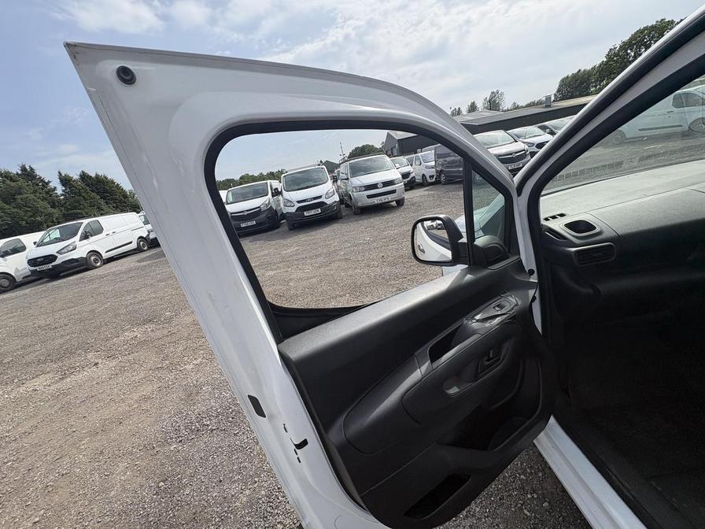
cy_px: 264
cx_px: 352
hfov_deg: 102.1
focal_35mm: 14
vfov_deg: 85.7
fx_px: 285
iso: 40
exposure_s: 1/1110
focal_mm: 2.22
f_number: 2.2
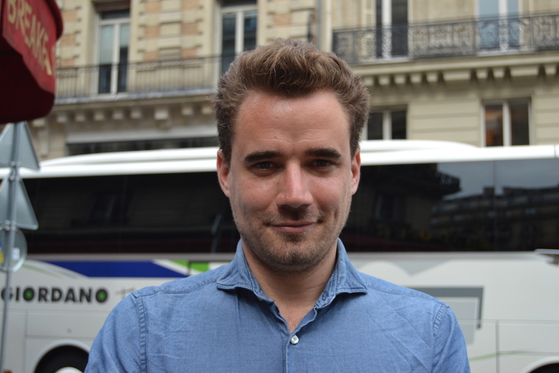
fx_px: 792
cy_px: 186
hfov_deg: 38.9
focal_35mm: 51
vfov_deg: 26.5
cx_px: 280
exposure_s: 1/125
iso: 100
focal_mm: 34
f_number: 5.6
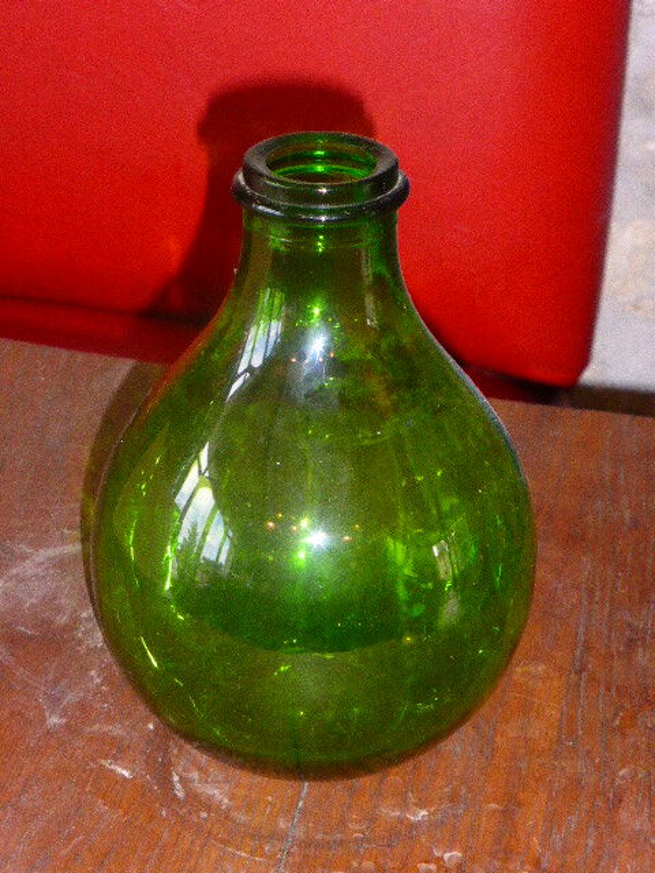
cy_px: 436
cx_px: 328
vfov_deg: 17.1
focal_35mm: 115
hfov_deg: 12.9
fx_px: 2901
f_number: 5.3
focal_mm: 20.6
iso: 800
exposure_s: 1/60
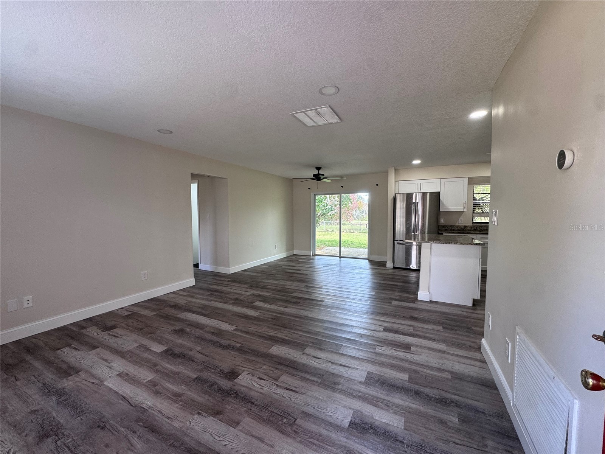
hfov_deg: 102.1
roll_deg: +0.9
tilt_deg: -3.6
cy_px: 227
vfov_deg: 85.7
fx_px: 245
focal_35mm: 14
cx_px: 302
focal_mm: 2.22
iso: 125
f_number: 2.2
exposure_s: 1/120
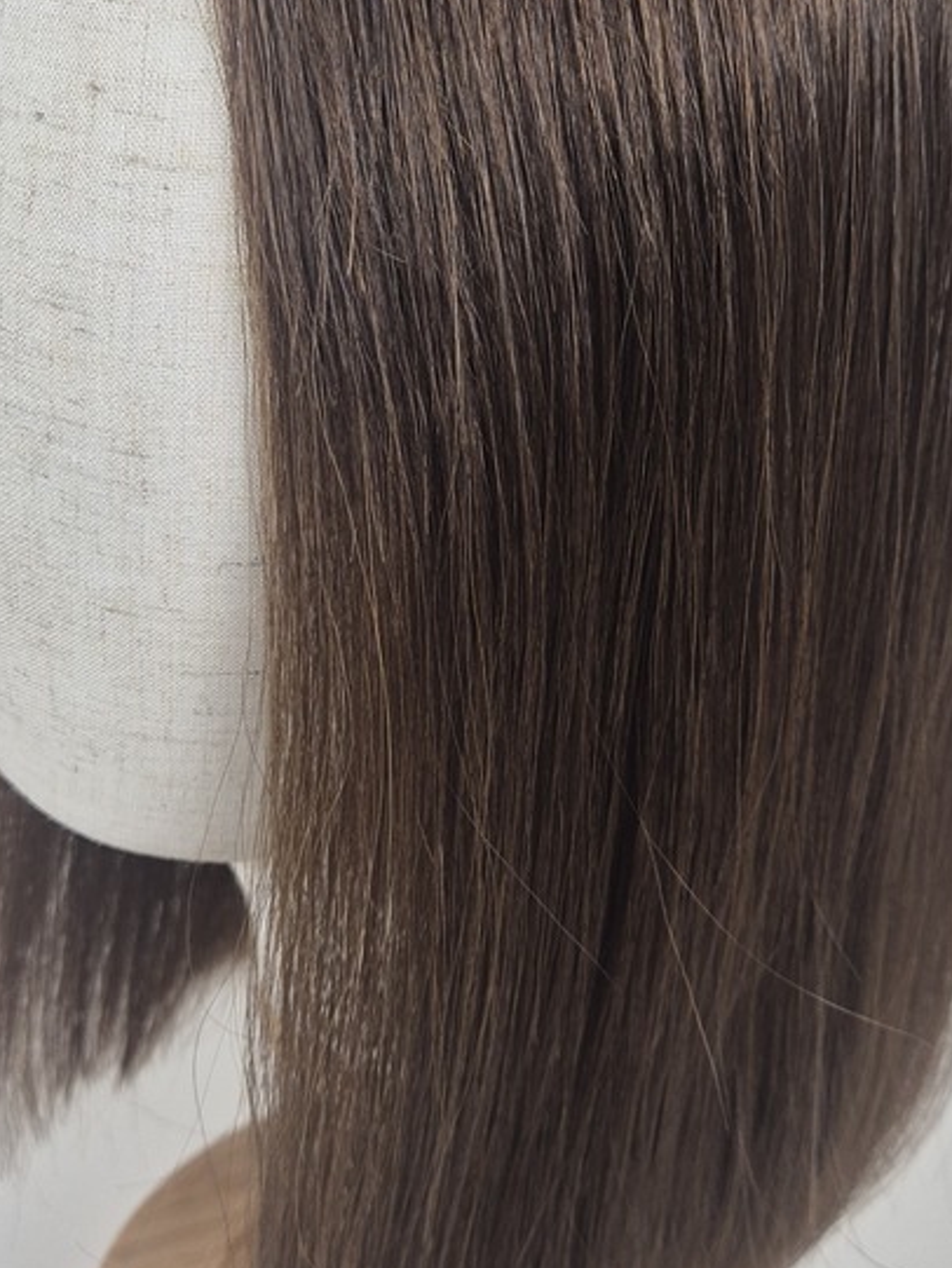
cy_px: 623
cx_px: 481
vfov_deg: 37.5
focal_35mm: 51
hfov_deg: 28.6
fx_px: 1869
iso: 100
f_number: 1.8
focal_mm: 5.4
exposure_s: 1/180
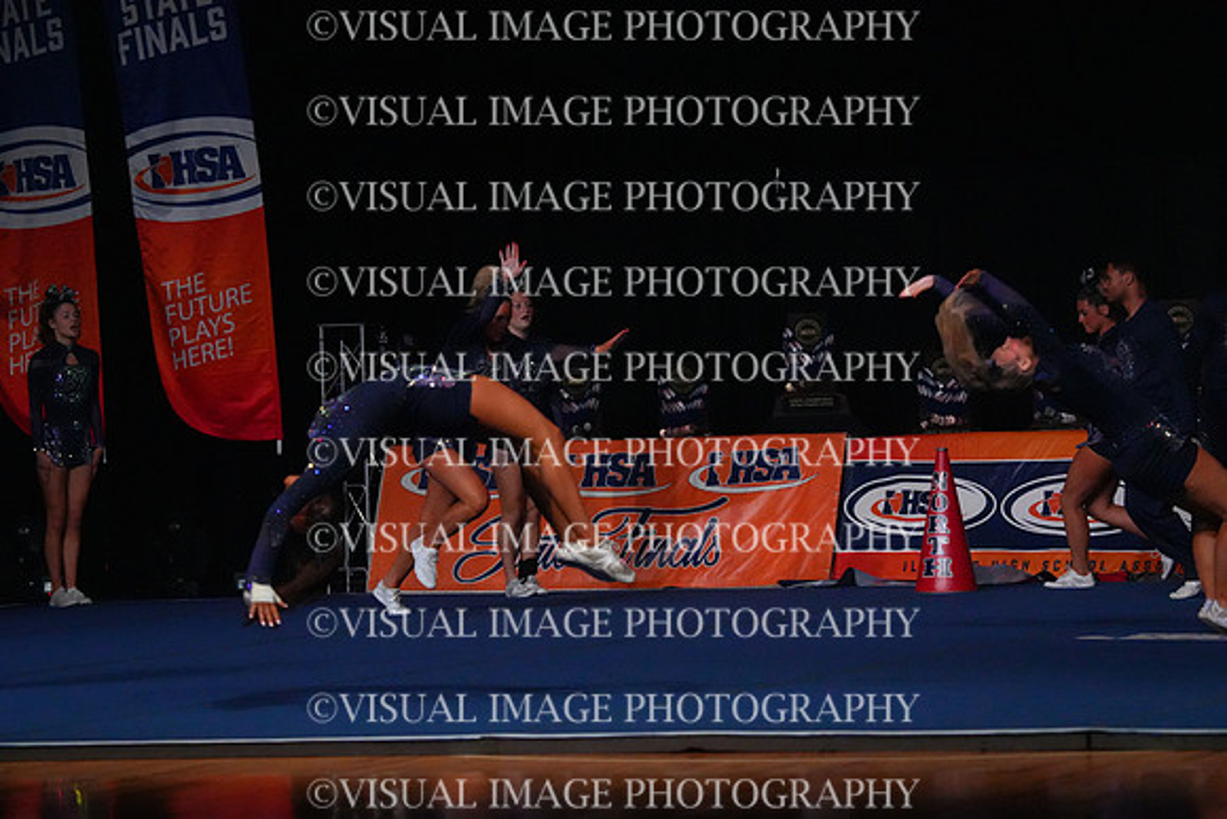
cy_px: 410
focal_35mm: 180
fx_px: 6136
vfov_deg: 7.6
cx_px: 614
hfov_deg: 11.4
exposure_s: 1/1250
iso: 16000
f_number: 5.6
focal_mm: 180
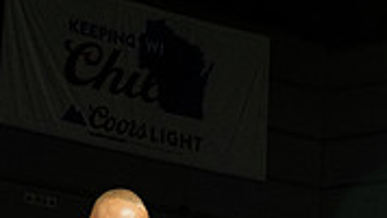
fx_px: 1713
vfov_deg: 6.9
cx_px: 161
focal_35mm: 167
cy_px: 486
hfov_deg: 12.9
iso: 1600
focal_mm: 42
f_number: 7.1
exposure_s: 1/125
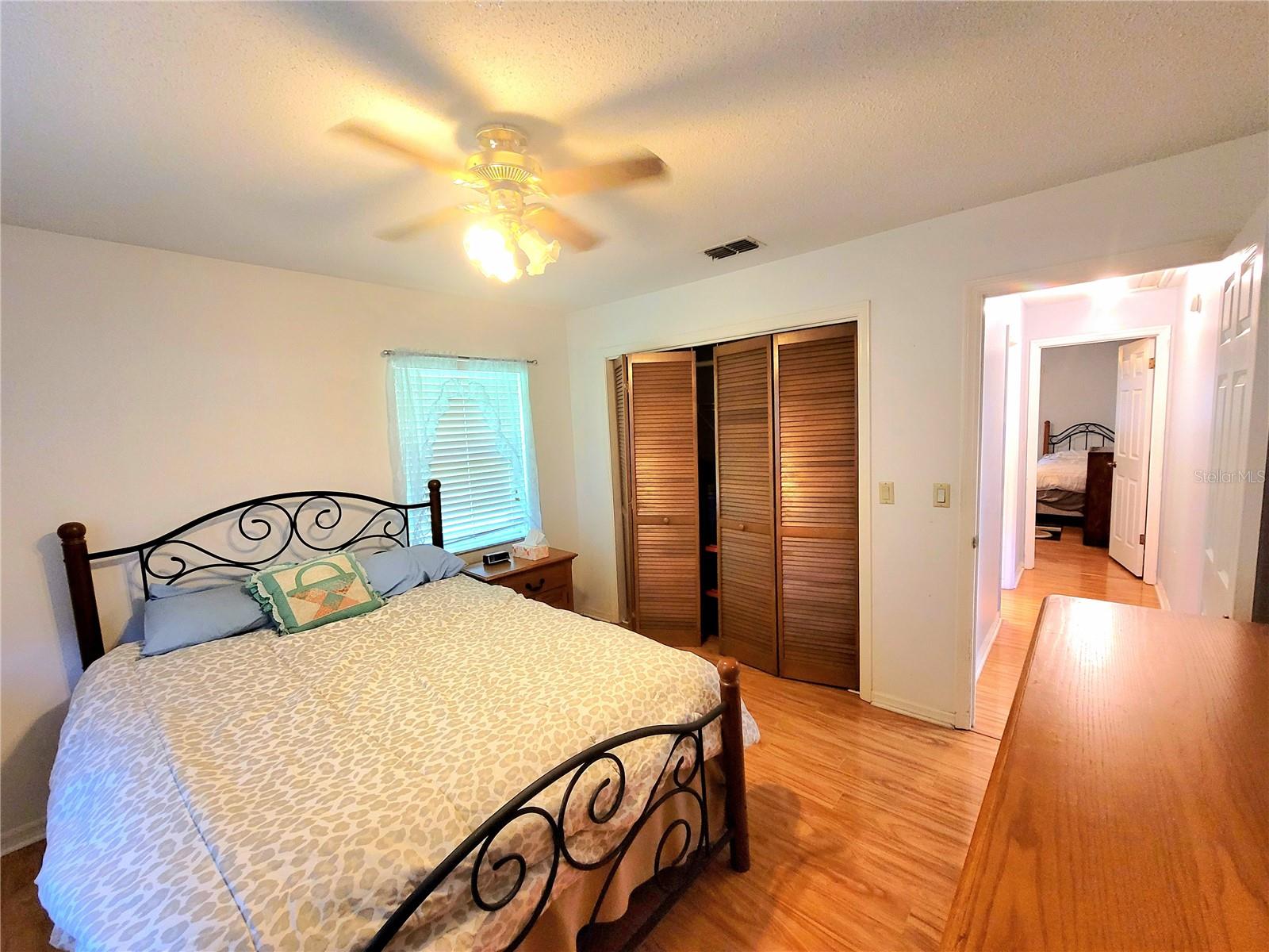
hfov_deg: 106.2
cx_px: 634
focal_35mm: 13
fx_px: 477
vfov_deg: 89.9
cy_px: 476
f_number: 2.2
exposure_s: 1/30
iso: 320
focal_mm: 2.2
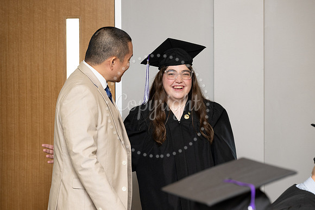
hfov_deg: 20.8
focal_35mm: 98
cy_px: 105
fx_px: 858
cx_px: 158
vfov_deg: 14.0
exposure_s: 1/125
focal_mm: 98
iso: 640
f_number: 5.6
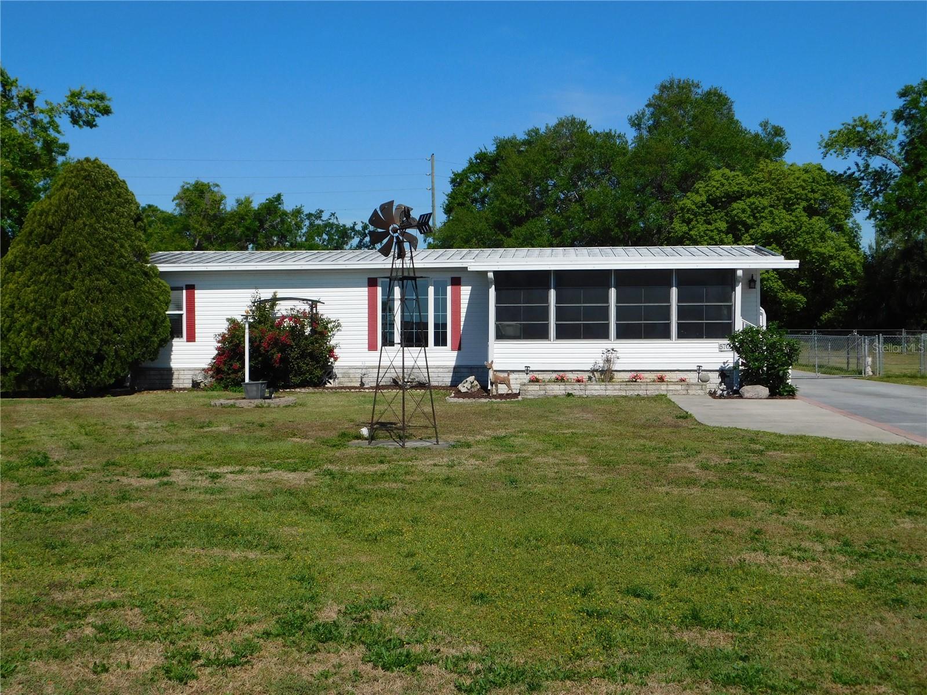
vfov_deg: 32.2
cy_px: 348
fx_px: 1205
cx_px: 464
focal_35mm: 45
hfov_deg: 42.1
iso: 125
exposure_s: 1/640
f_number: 7.4
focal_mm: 8
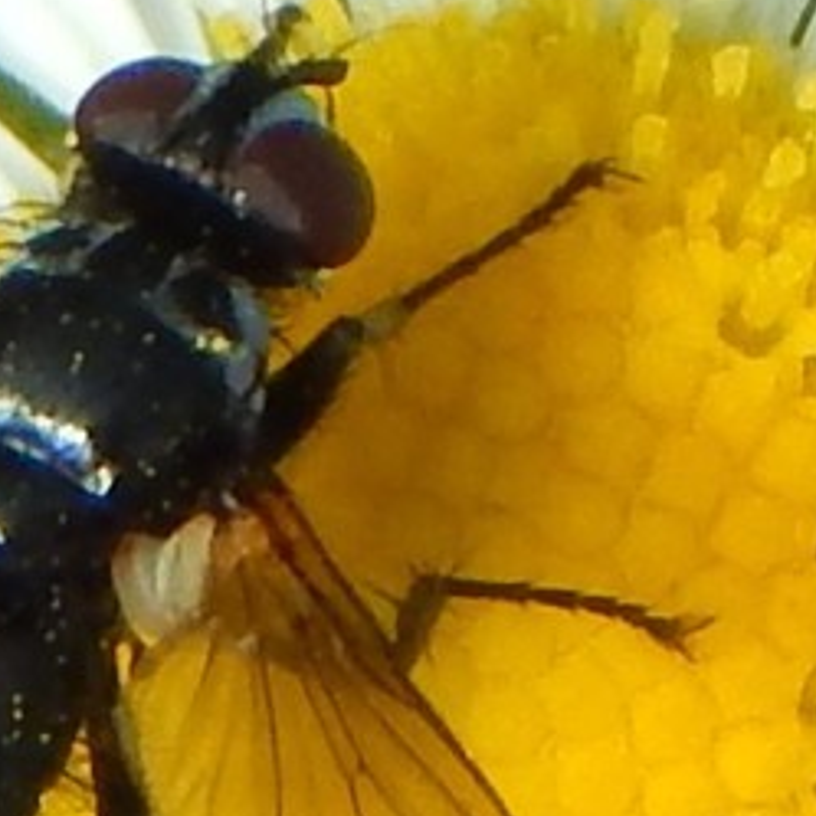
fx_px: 12935
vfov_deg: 3.6
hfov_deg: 3.6
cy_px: 577
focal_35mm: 485
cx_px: 39
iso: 125
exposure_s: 1/400
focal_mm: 28.7
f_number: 5.1
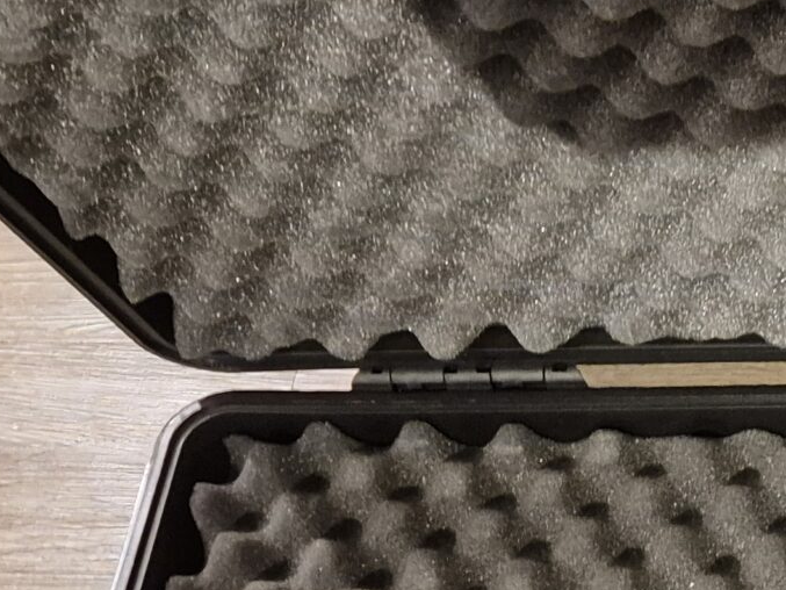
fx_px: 1976
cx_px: 1253
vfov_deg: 16.9
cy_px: 427
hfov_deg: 19.1
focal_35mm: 87
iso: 1600
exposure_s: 1/25
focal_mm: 5.4
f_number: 1.8
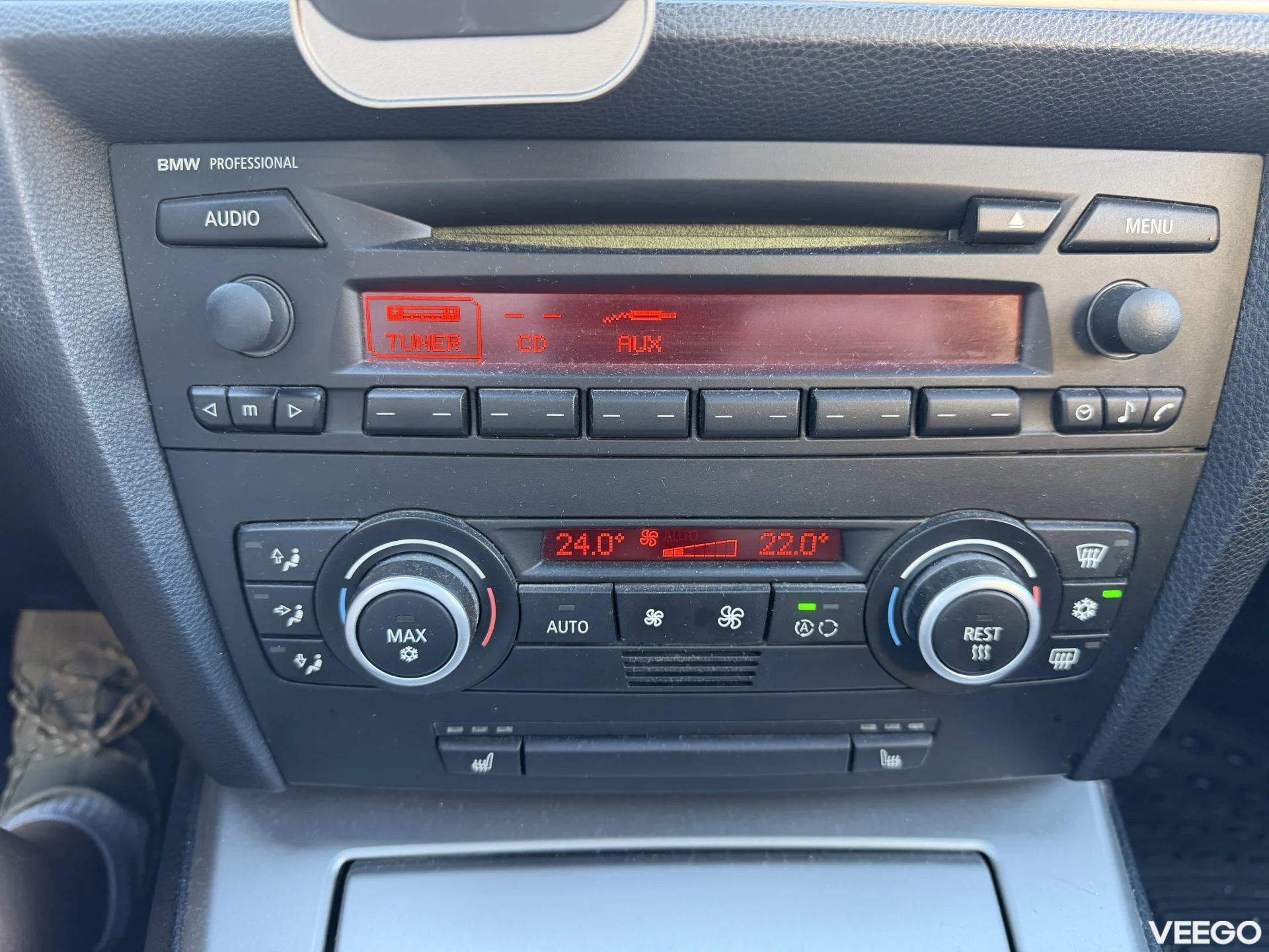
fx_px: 880
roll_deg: -0.9
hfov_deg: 71.6
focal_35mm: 24
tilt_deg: -22.2
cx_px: 634
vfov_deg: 56.8
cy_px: 476
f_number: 1.78
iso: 250
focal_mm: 6.76
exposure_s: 1/60
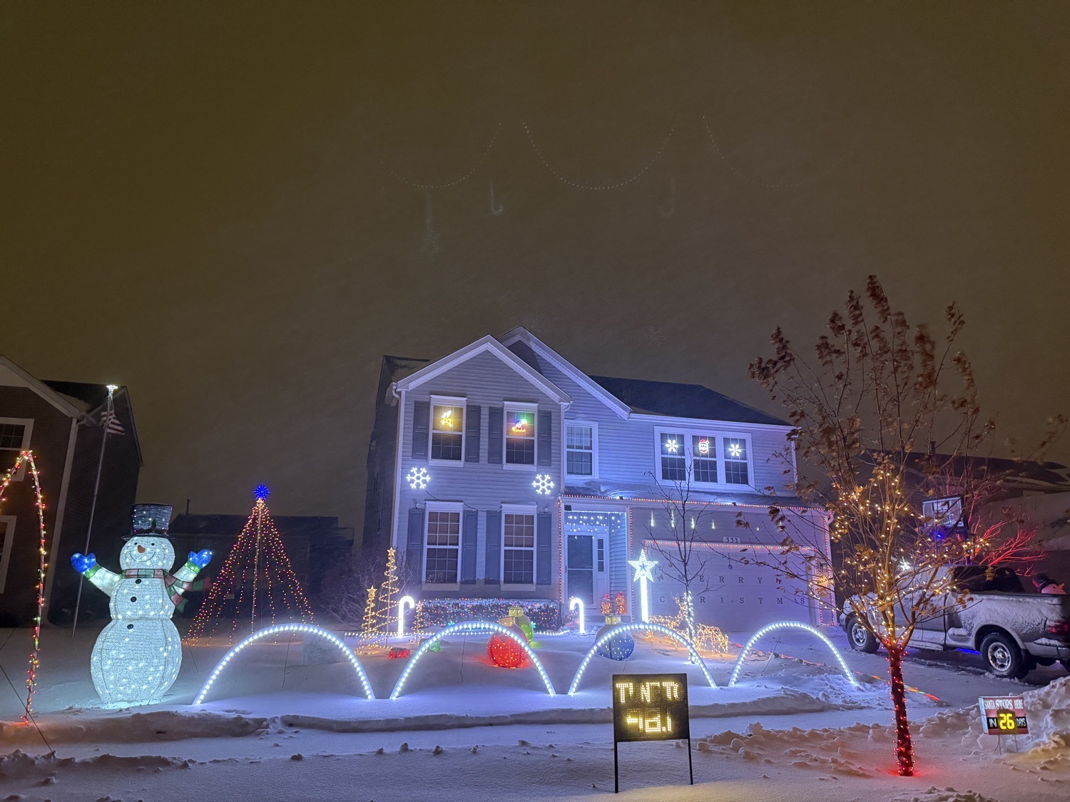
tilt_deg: +13.7
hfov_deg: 71.6
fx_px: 742
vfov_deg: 56.8
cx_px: 535
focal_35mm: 24
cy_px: 401
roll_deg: -0.7
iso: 800
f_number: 1.78
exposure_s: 1/30
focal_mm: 6.76
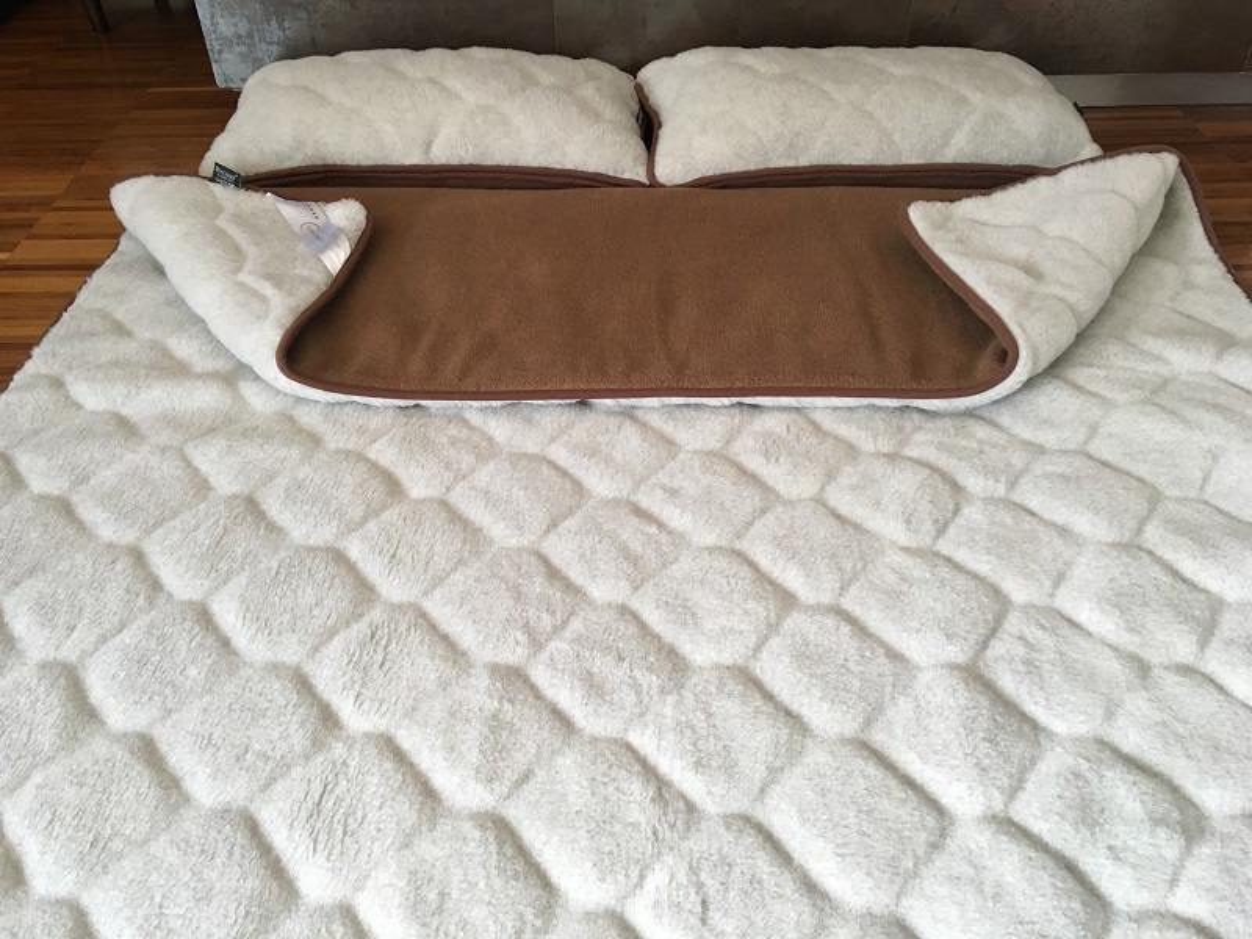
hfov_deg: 61.7
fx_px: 1049
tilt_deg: -41.4
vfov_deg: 48.2
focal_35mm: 29
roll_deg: +0.6
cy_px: 470
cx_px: 626
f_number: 2.2
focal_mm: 4.15
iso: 100
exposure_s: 1/33
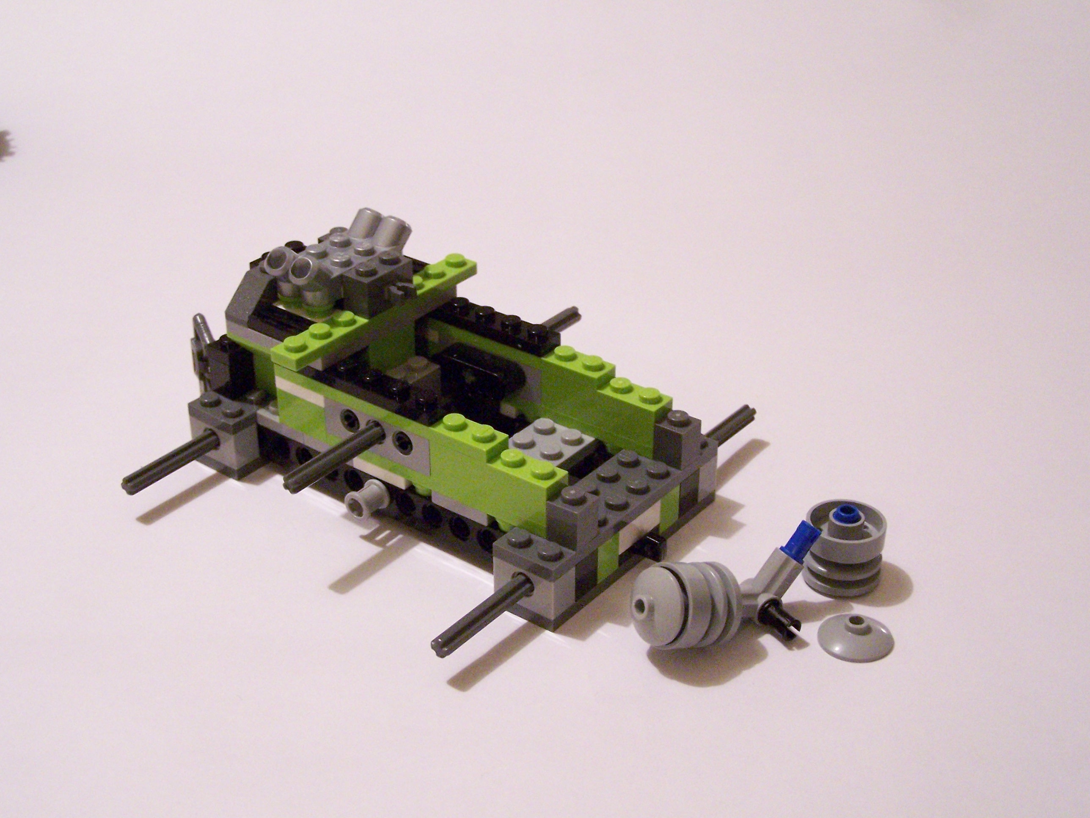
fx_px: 1606
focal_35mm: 51
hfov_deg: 37.5
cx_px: 545
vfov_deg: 28.6
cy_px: 409
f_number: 3
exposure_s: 1/20
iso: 400
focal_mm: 8.5
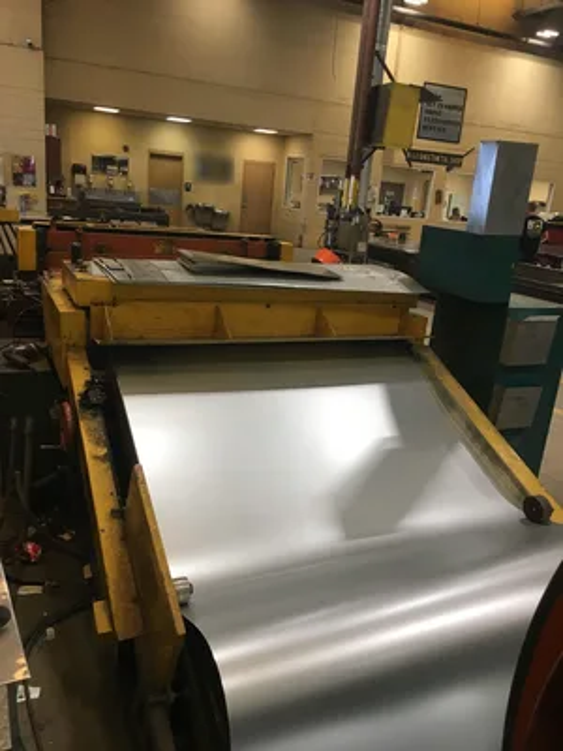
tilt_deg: -16.5
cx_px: 282
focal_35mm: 29
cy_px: 376
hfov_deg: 48.2
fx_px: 629
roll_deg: -4.9
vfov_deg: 61.7
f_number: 2.2
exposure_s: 1/30
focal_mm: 4.15
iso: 32
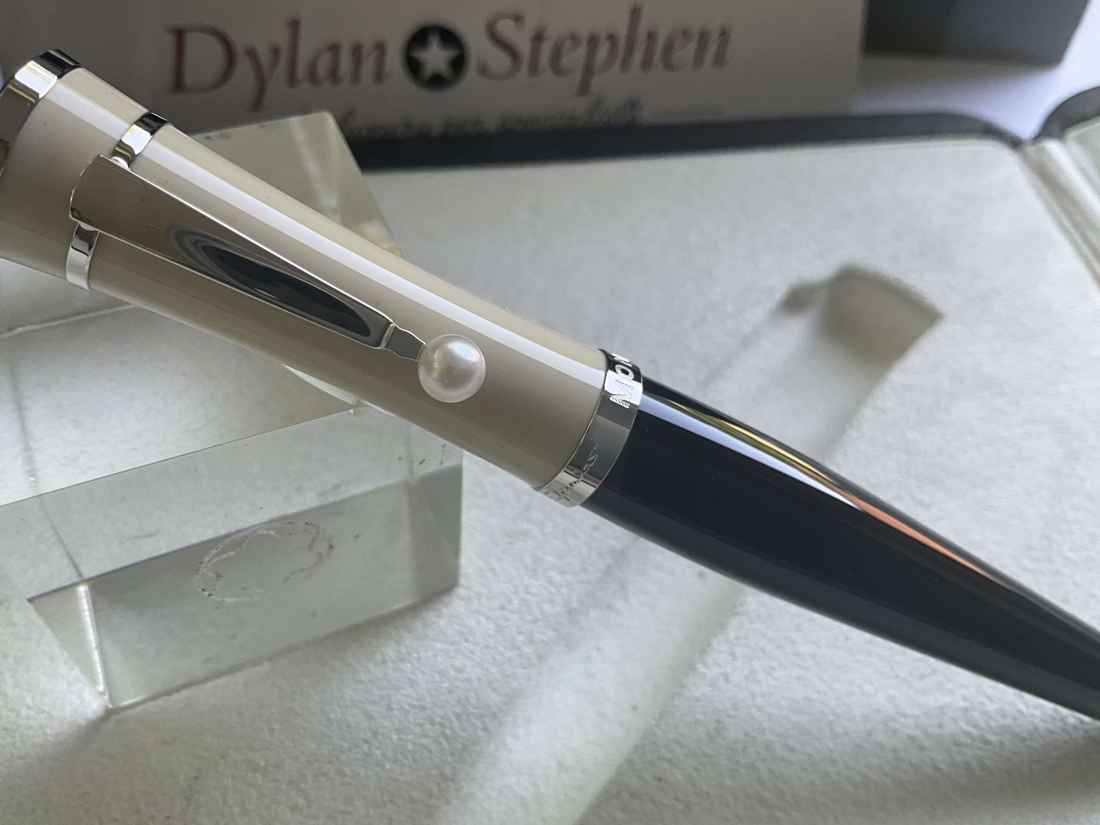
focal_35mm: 29
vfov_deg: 48.2
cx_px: 550
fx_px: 922
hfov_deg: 61.7
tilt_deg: -53.3
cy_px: 412
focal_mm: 3
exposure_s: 1/122
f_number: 1.8
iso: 40
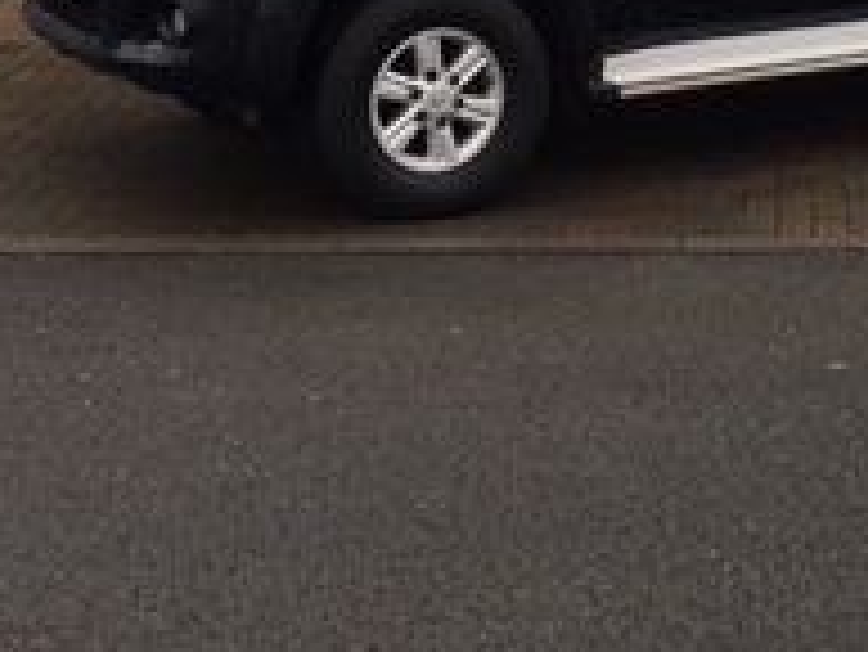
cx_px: 769
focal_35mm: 96
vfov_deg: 14.3
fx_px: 2409
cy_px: -351
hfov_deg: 20.1
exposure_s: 1/158
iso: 25
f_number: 2.2
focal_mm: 4.15
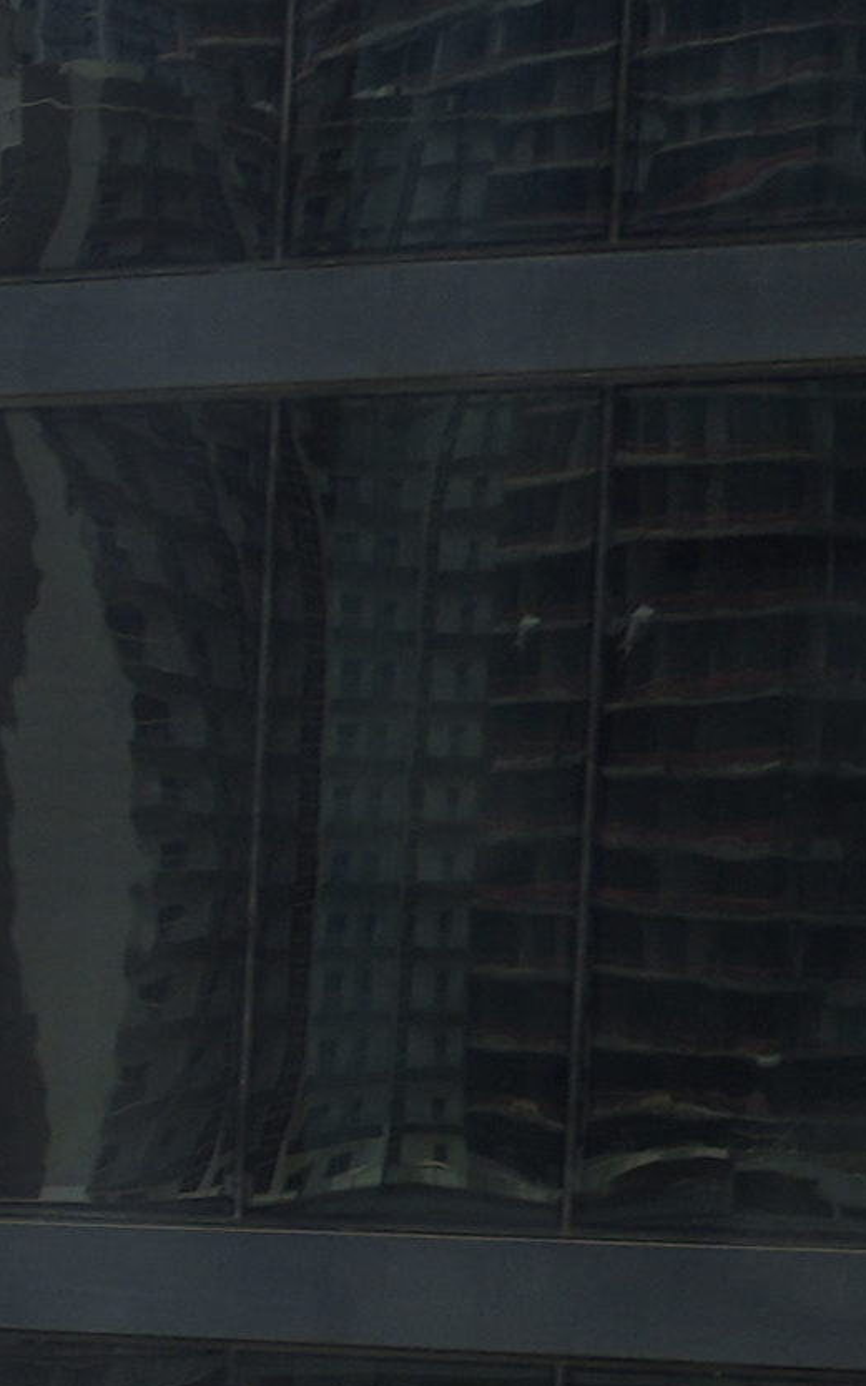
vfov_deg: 11.9
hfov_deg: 6.5
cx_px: -2342
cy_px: 2047
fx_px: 6384
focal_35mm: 169
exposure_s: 1/350
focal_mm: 20
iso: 100
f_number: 4.5
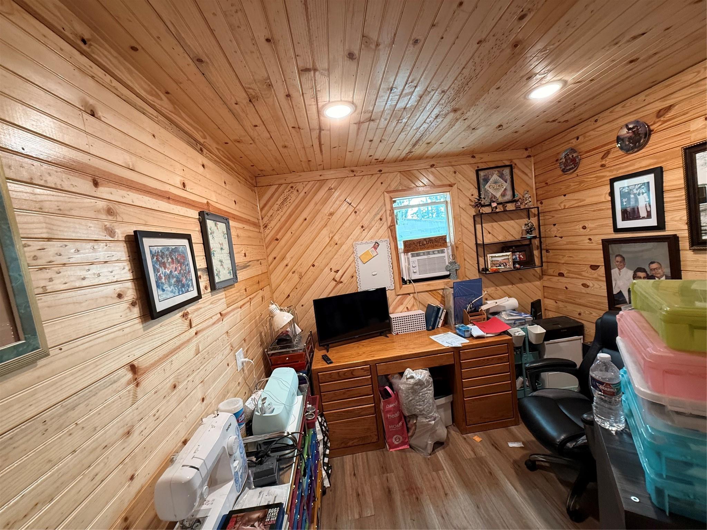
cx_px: 354
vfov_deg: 85.7
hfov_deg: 102.1
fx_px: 286
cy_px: 265
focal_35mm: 14
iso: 200
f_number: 2.2
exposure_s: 1/60
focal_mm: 2.22
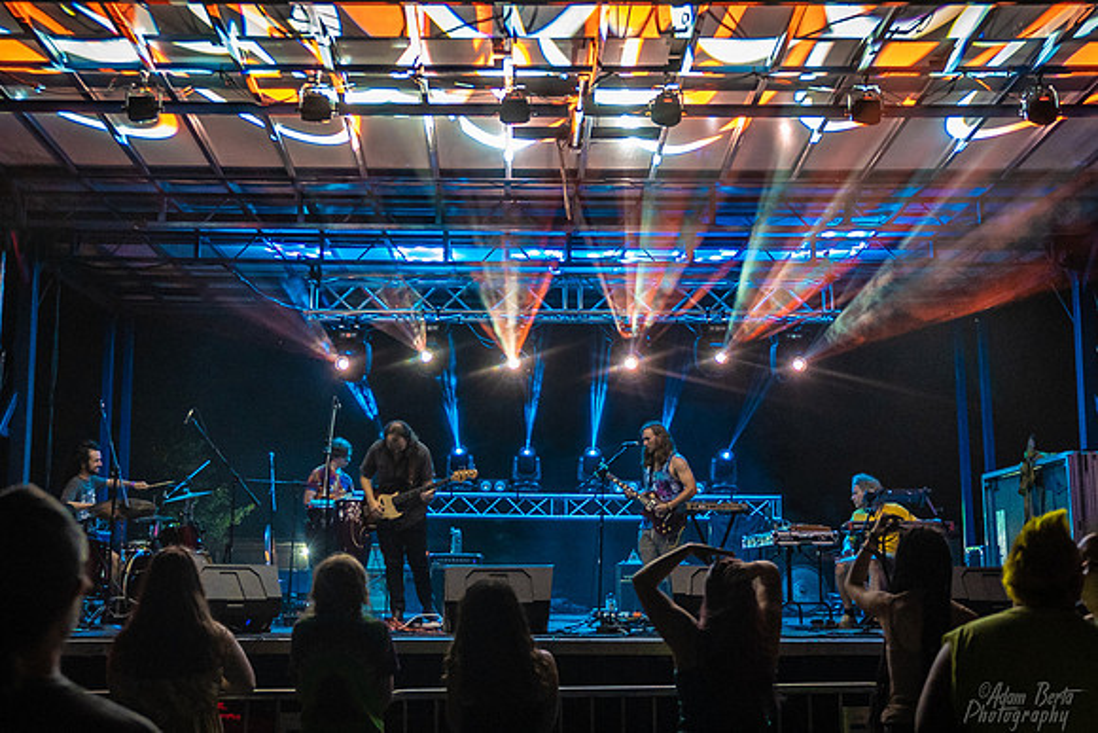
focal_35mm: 47
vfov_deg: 28.7
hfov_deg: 42.0
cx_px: 559
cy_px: 330
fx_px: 1430
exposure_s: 1/60
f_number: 2.8
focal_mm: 28
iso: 1600
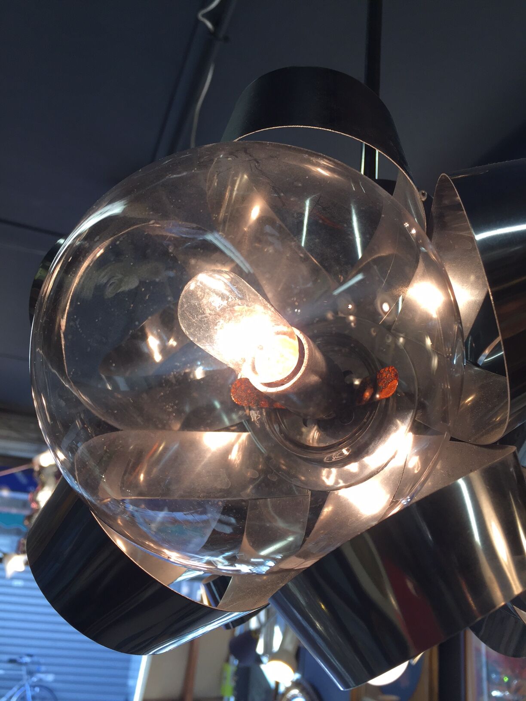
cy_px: 350
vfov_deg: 61.7
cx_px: 263
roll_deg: -6.6
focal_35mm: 29
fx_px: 588
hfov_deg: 48.2
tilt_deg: +20.3
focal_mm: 4.15
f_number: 2.2
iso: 32
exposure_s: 1/100
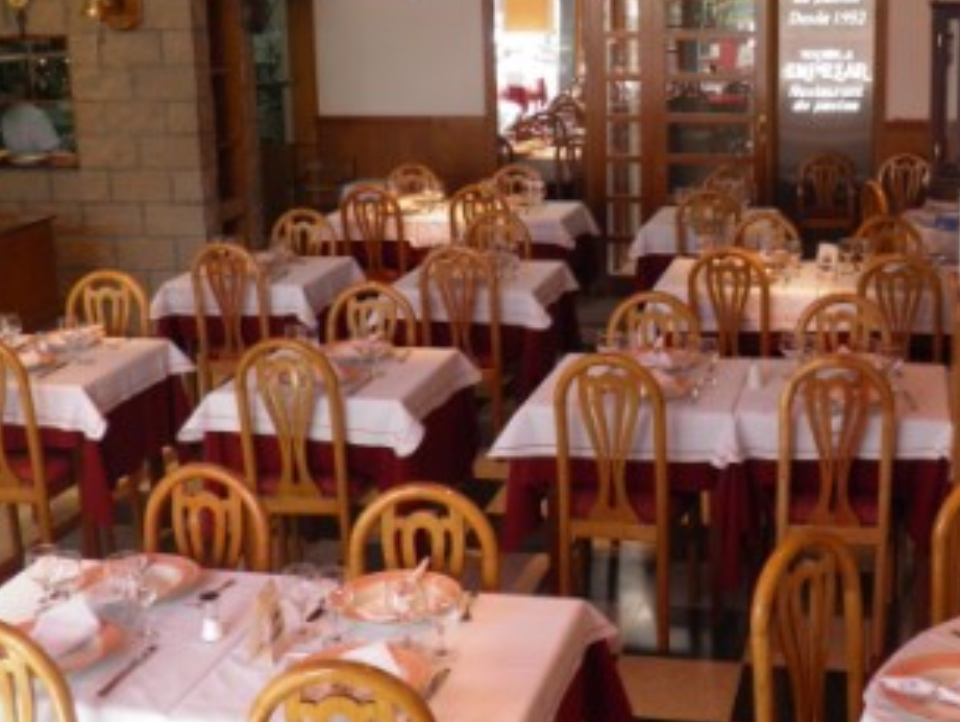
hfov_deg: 37.2
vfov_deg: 28.6
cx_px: 607
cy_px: 303
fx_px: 1416
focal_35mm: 51
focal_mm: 6.3
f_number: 3.1
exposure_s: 1/30
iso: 125
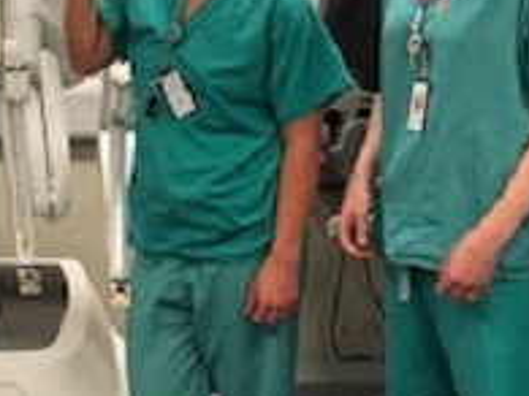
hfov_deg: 16.2
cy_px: 54
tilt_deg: -4.1
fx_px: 1756
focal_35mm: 115
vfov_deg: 12.8
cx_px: -157
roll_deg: -0.5
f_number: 1.8
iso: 40
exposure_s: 1/17
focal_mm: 3.99
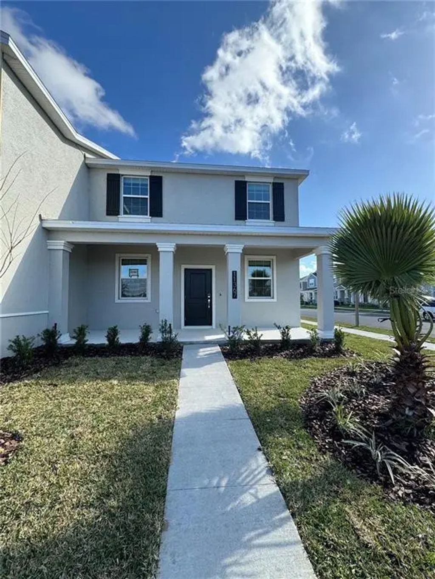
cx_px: 218
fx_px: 235
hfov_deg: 85.7
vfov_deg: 102.1
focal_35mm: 14
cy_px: 290
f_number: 2.2
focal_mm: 2.22
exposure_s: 1/657
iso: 40
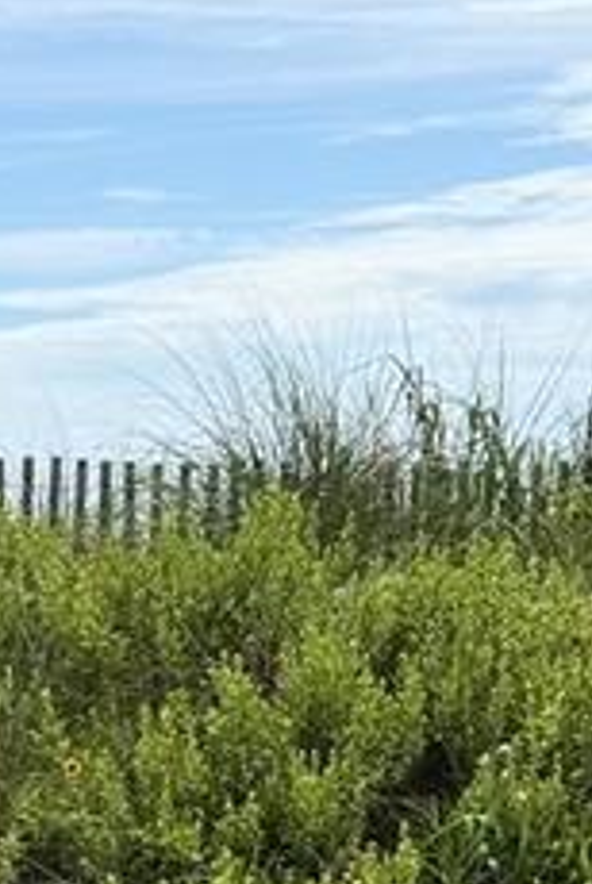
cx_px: -511
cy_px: 1211
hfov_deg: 11.4
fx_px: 2730
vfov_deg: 17.1
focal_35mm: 111
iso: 80
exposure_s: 1/6711
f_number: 1.78
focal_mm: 6.76
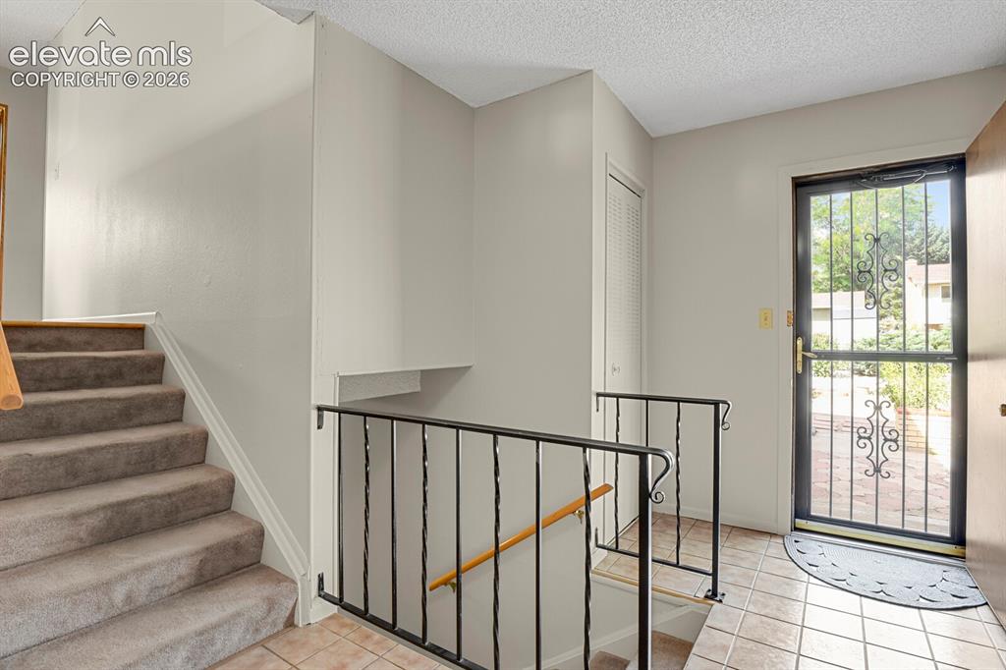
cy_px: 335
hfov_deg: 93.3
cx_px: 503
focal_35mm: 17
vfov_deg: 70.4
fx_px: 475
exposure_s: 1/13
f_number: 8
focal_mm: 17
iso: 12800
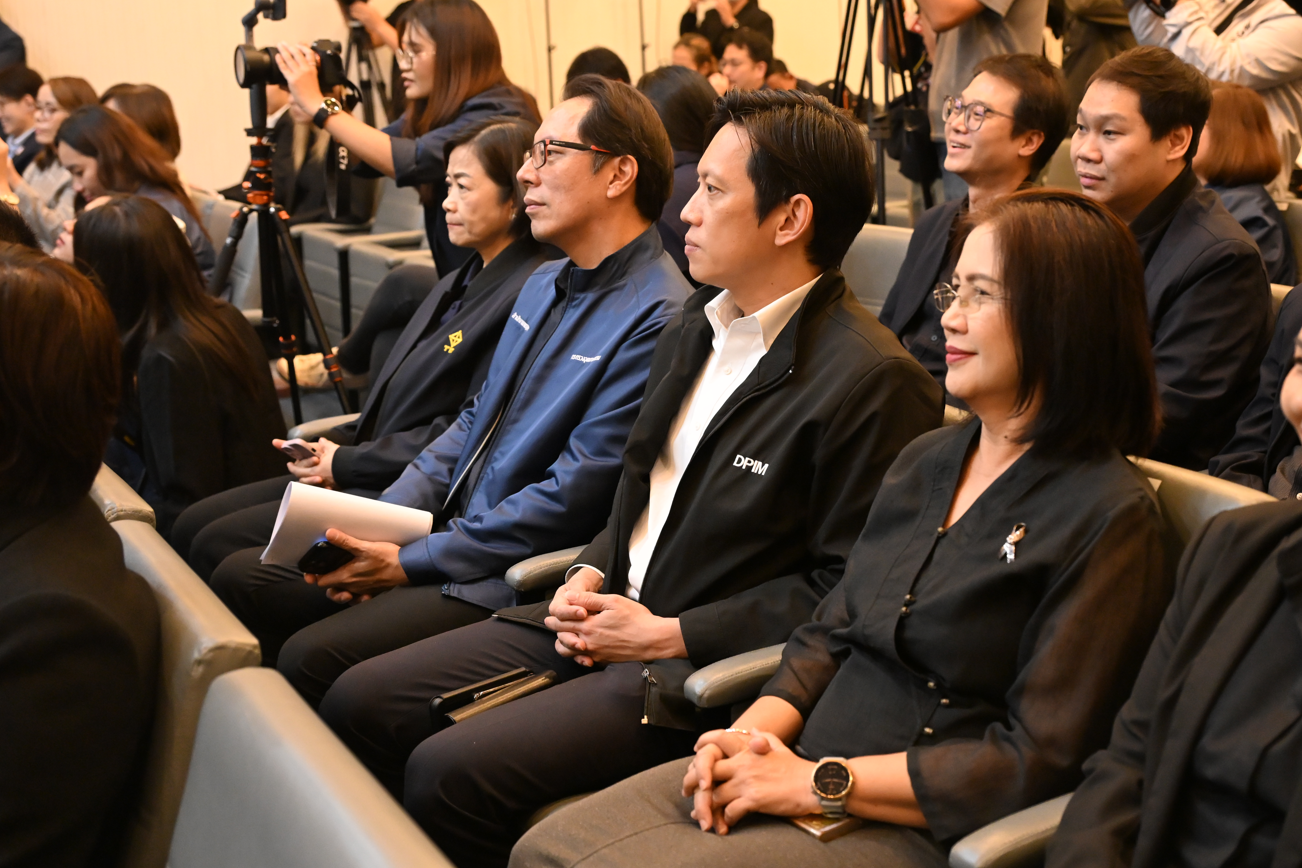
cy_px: 434
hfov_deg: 40.3
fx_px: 1772
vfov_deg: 27.5
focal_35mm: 49
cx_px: 722
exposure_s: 1/200
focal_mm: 43
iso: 6400
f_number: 4
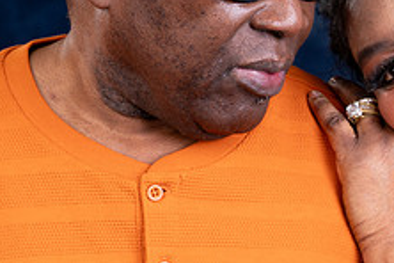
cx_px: 353
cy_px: 68
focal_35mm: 261
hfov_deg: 7.9
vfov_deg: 5.3
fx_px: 2856
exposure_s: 1/200
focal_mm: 100
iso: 125
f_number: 10
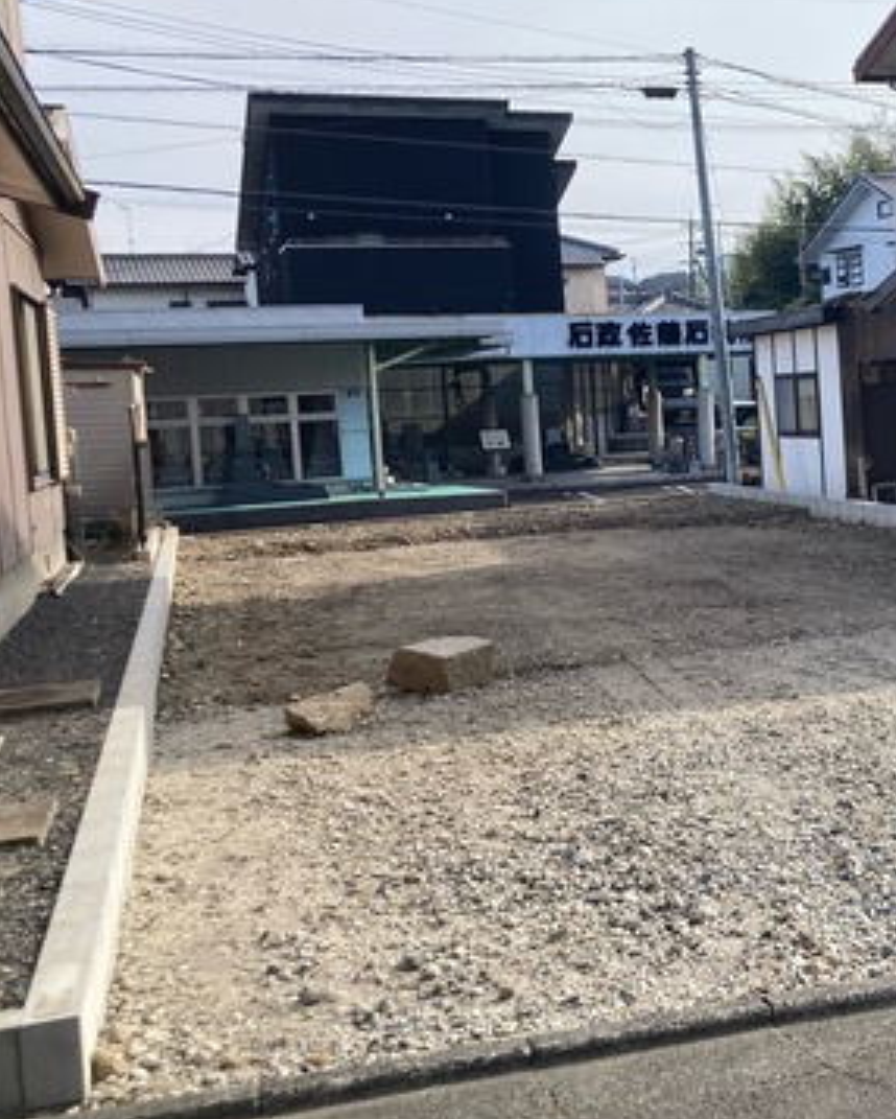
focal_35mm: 49
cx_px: 899
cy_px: 530
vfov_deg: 38.0
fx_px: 1623
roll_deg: +2.8
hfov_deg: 28.9
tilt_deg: -4.3
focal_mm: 3.99
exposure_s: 1/1021
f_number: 1.8
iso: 20
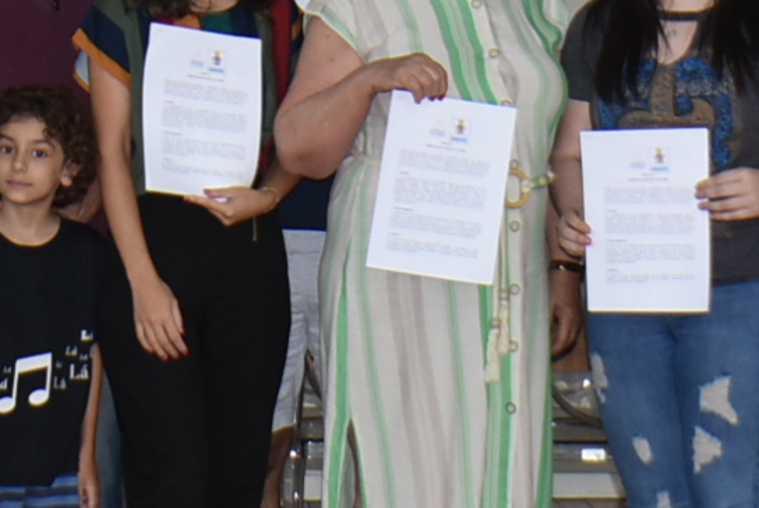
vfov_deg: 8.2
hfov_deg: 12.4
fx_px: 3482
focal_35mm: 165
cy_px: -176
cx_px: 320
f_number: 3.5
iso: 450
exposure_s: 1/60
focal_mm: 20
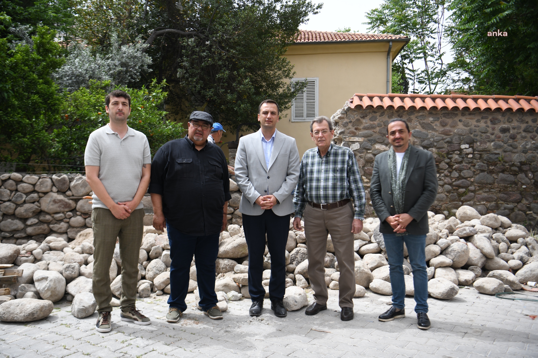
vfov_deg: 38.9
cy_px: 179
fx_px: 508
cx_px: 269
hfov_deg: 55.8
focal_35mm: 34
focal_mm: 34
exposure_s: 1/4000
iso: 400
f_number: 3.2
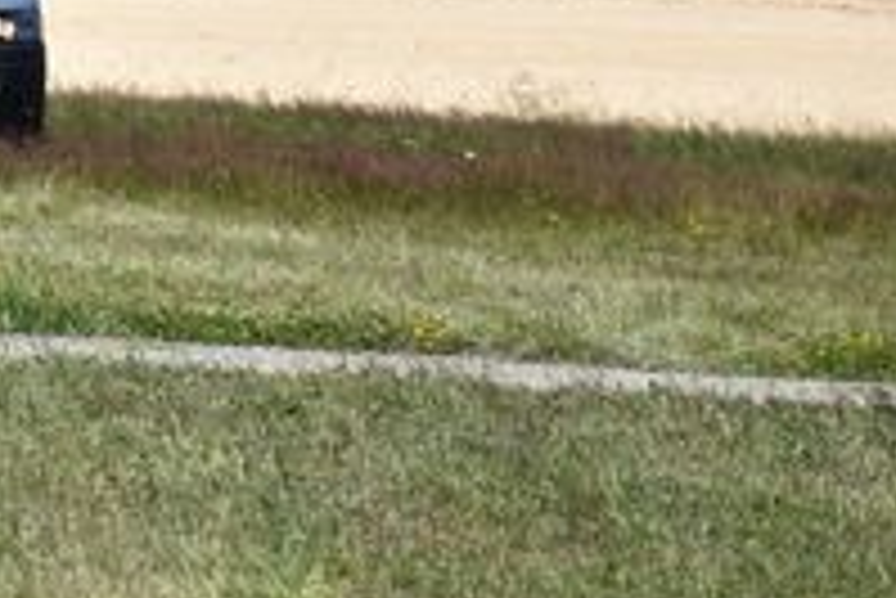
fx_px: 16787
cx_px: -378
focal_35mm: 674
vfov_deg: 2.0
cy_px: -218
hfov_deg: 3.1
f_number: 7.1
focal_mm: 140
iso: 200
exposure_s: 1/800
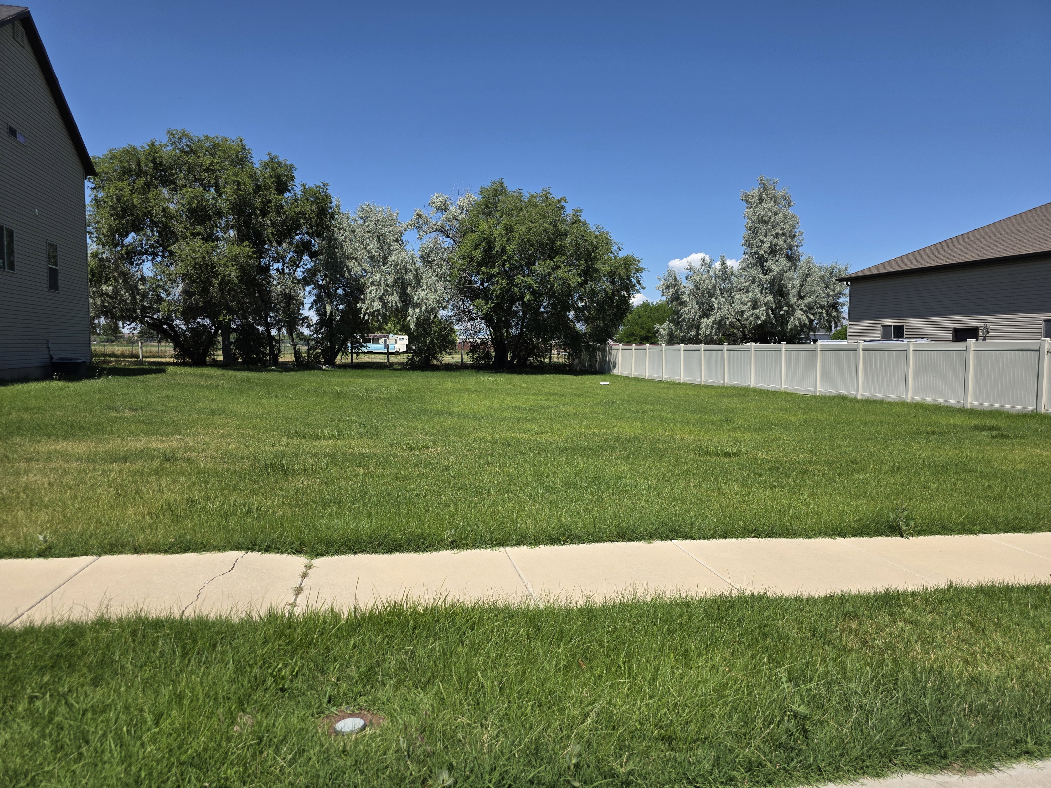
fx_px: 698
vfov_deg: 58.9
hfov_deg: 73.9
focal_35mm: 23
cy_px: 394
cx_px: 526
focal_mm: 6.3
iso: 80
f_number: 1.7
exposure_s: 1/7944
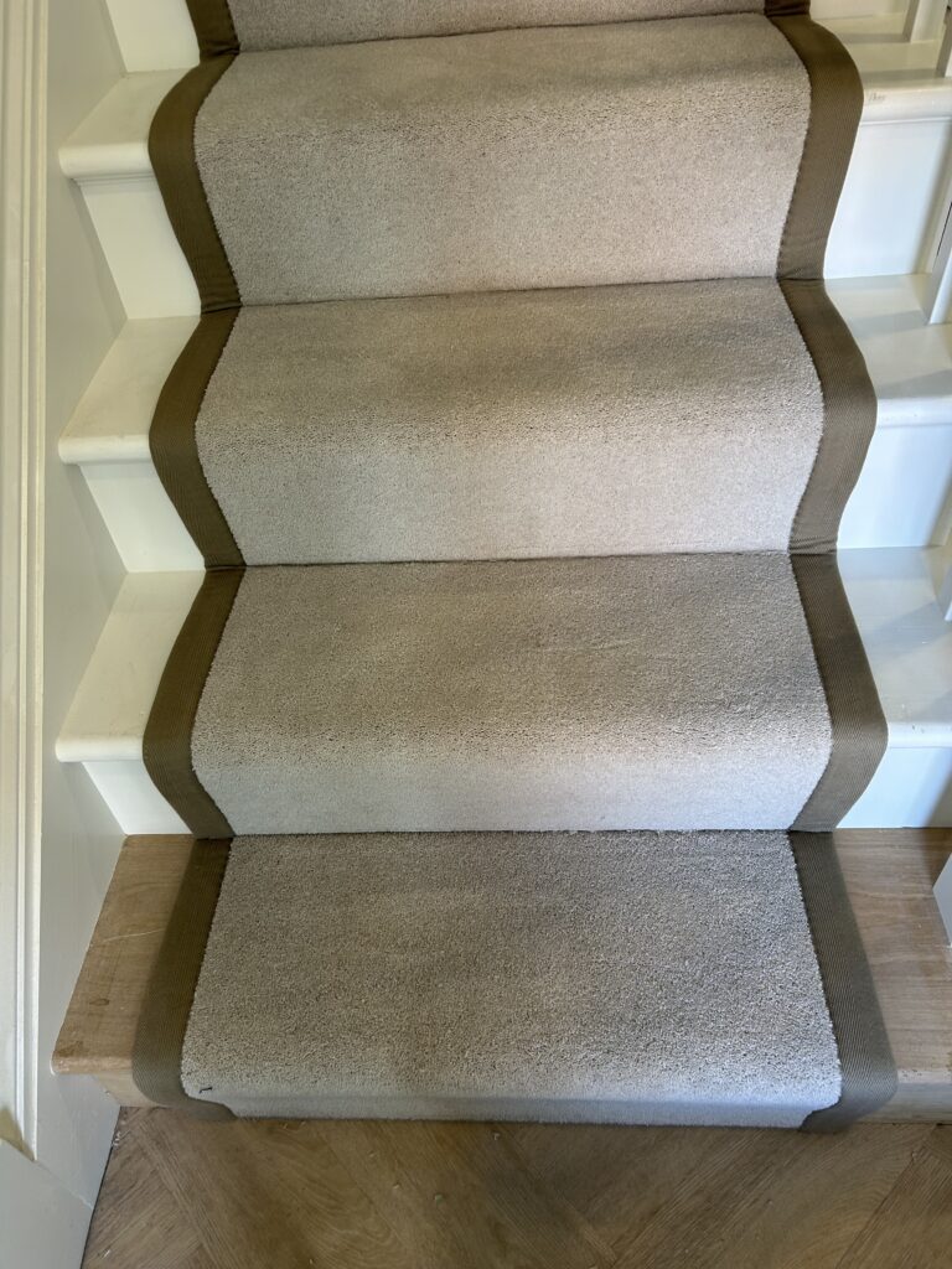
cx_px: 476
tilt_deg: -45.2
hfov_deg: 53.1
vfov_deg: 67.3
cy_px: 634
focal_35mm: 26
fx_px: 953
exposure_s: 1/100
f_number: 1.5
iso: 50
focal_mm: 5.7
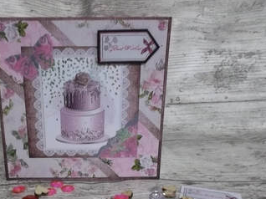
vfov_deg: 34.6
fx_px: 315
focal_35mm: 41
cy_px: 138
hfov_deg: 45.1
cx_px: 89
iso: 160
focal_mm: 4.1
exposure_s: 1/10
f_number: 3.3
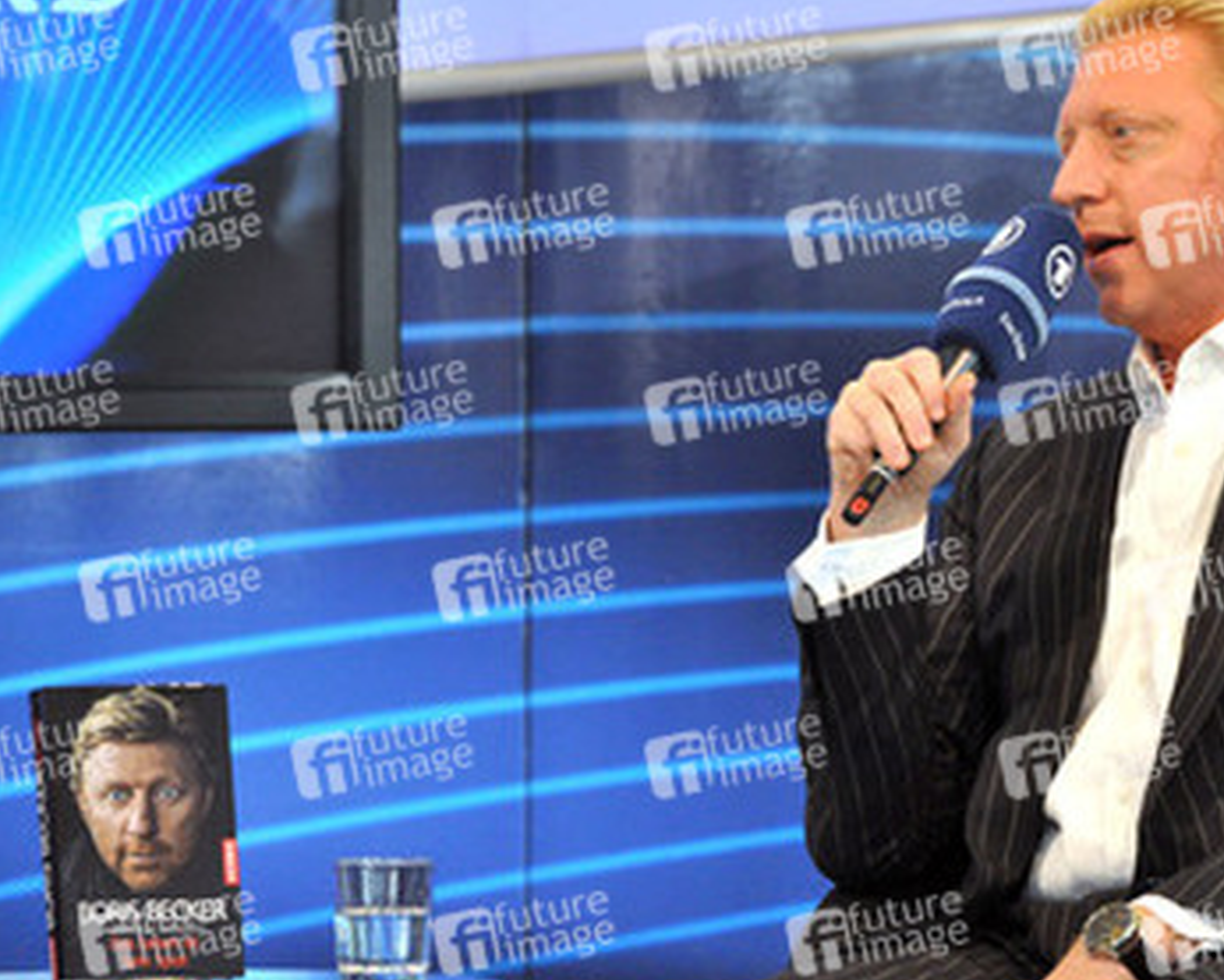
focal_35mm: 422
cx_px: 784
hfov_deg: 4.6
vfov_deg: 3.7
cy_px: 492
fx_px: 15292
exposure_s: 1/200
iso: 2500
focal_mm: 230
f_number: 6.3
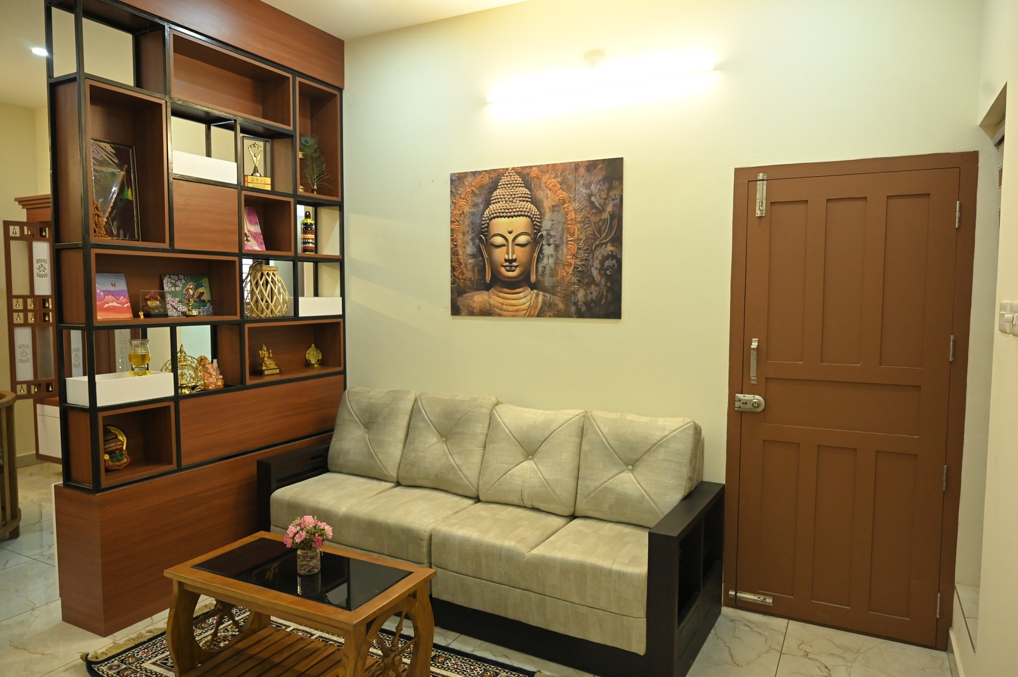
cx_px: 509
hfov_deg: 73.8
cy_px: 338
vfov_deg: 53.1
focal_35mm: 24
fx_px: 678
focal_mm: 24
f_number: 4.5
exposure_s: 1/125
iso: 4000
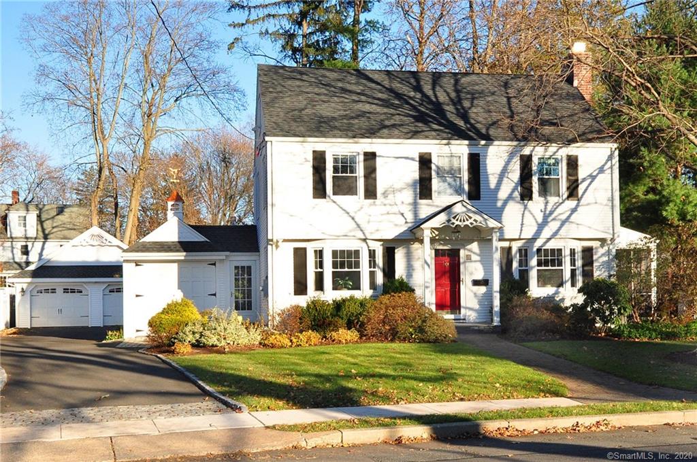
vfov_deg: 47.8
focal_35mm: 27
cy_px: 231
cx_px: 348
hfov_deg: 67.5
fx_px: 522
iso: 500
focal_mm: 18
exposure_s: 1/500
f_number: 9
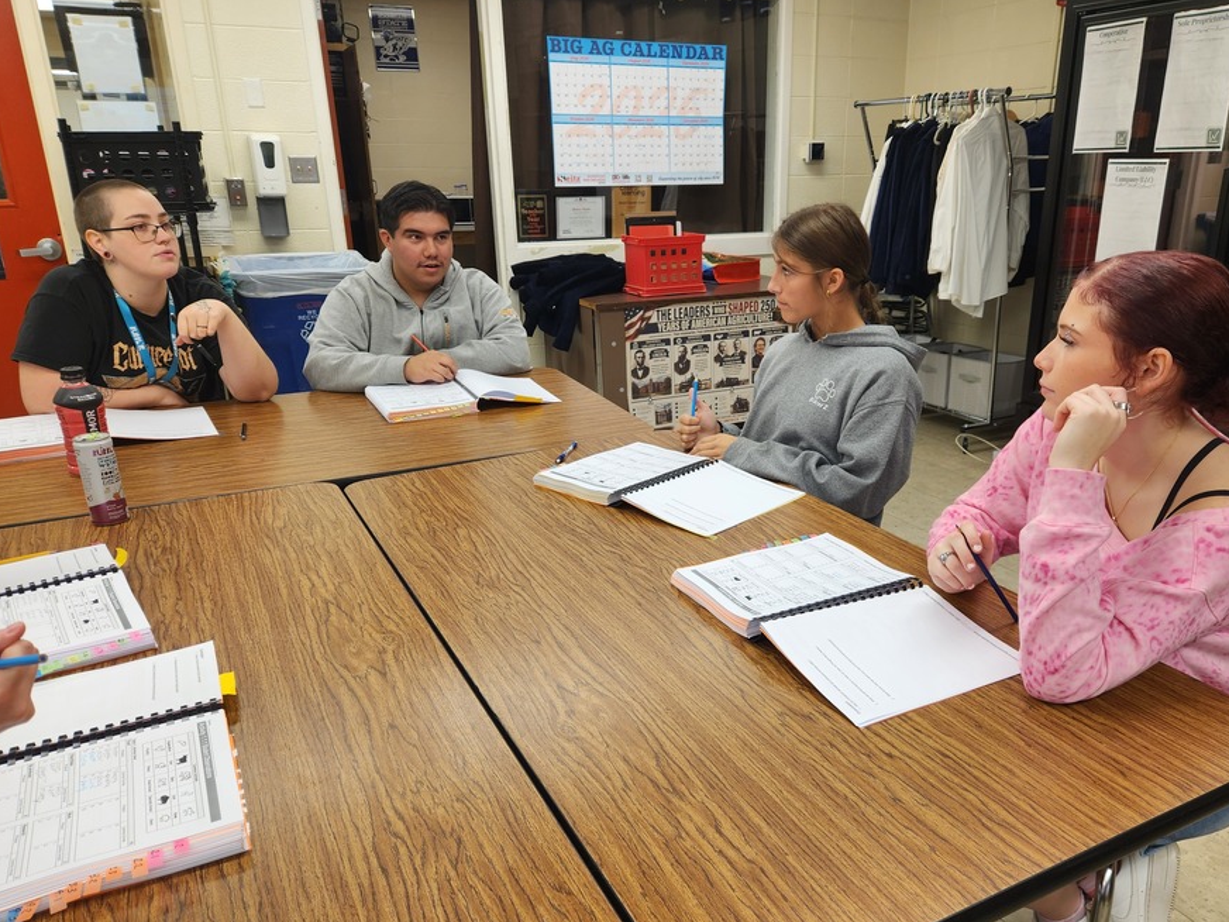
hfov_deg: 65.1
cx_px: 692
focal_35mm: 27
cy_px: 527
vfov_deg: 51.2
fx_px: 959
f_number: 1.8
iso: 50
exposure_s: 1/120
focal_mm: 5.4
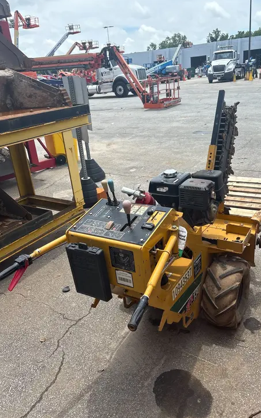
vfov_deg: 66.5
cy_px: 208
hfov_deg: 44.4
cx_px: 149
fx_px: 319
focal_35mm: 28
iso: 50
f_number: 1.6
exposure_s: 1/2283
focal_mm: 5.96
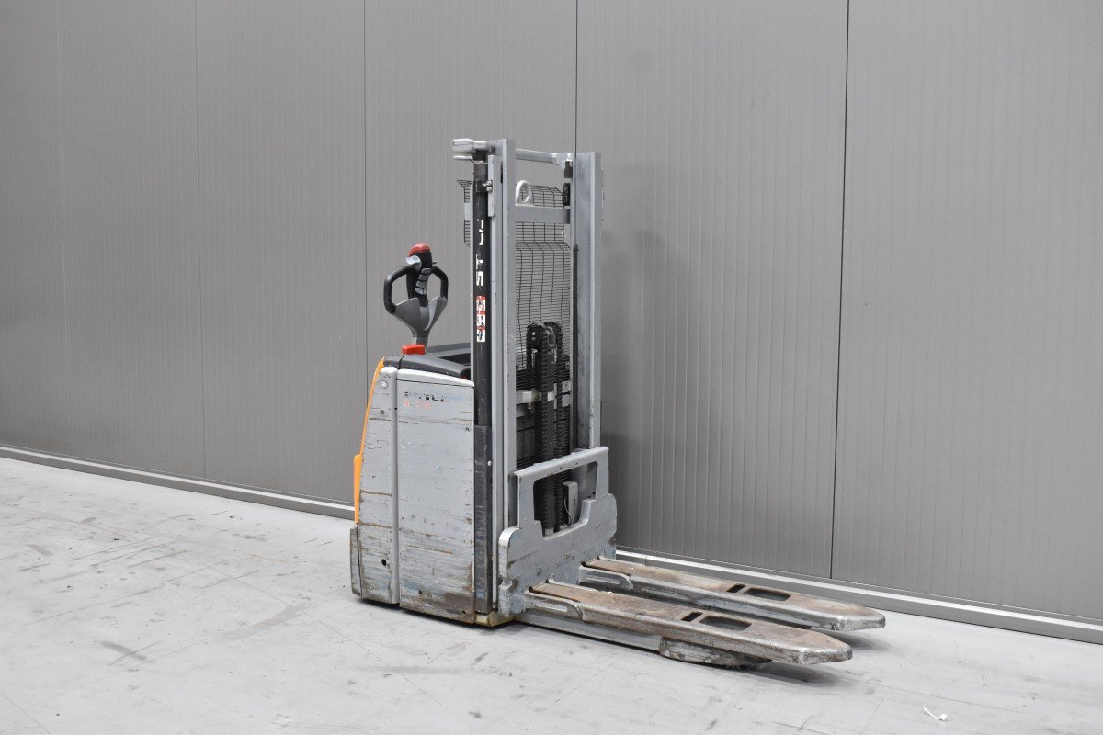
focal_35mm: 36
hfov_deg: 53.1
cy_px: 368
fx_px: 1103
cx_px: 552
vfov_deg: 36.9
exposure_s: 1/30
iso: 1600
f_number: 5.6
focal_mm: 24
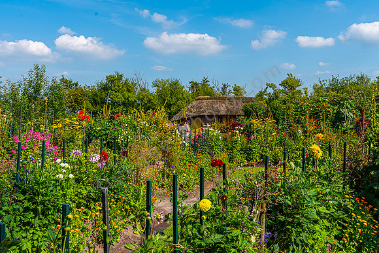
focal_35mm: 35
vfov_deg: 37.9
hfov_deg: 54.4
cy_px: 126
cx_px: 190
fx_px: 369
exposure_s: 1/200
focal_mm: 35
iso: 100
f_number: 8
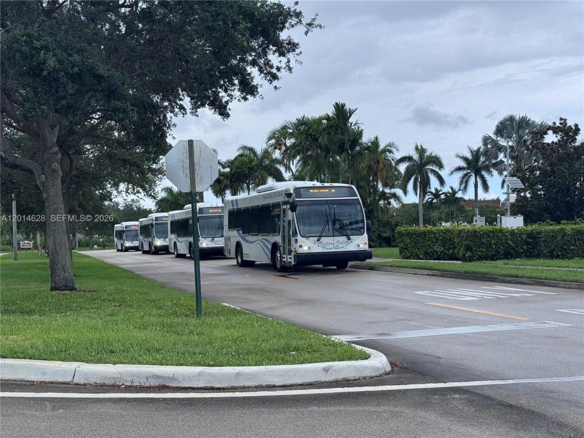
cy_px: 219
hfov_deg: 39.7
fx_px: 810
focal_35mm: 48
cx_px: 292
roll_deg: +1.2
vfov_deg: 30.3
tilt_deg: +0.4
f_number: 1.78
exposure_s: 1/3425
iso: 64
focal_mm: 6.76
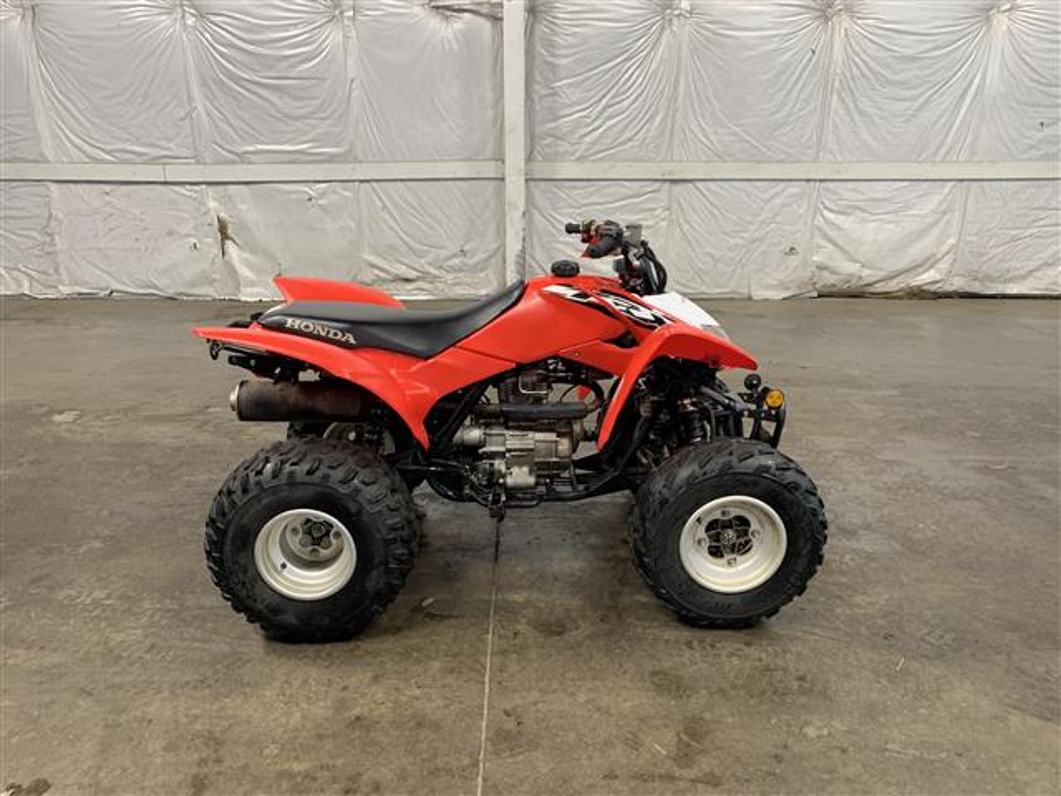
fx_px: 797
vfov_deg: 53.1
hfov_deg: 67.3
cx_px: 530
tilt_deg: -17.2
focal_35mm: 26
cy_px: 398
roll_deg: -0.1
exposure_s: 1/60
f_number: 1.8
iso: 160
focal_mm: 4.25
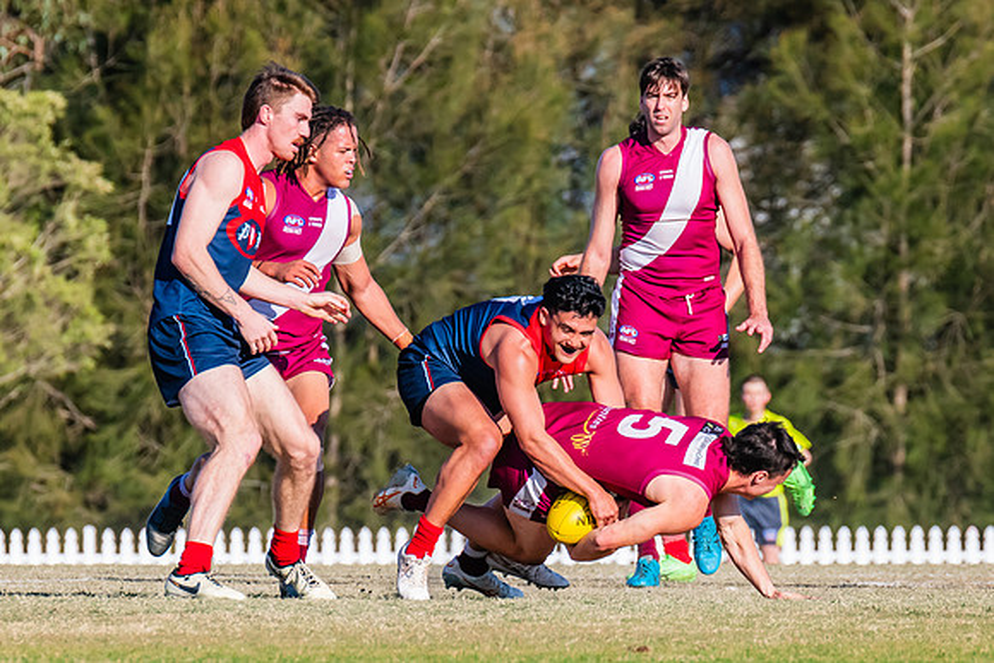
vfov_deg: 1.8
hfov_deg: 2.8
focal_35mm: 748
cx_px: 638
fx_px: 20658
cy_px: 497
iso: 800
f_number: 9
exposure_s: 1/1250
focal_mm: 420
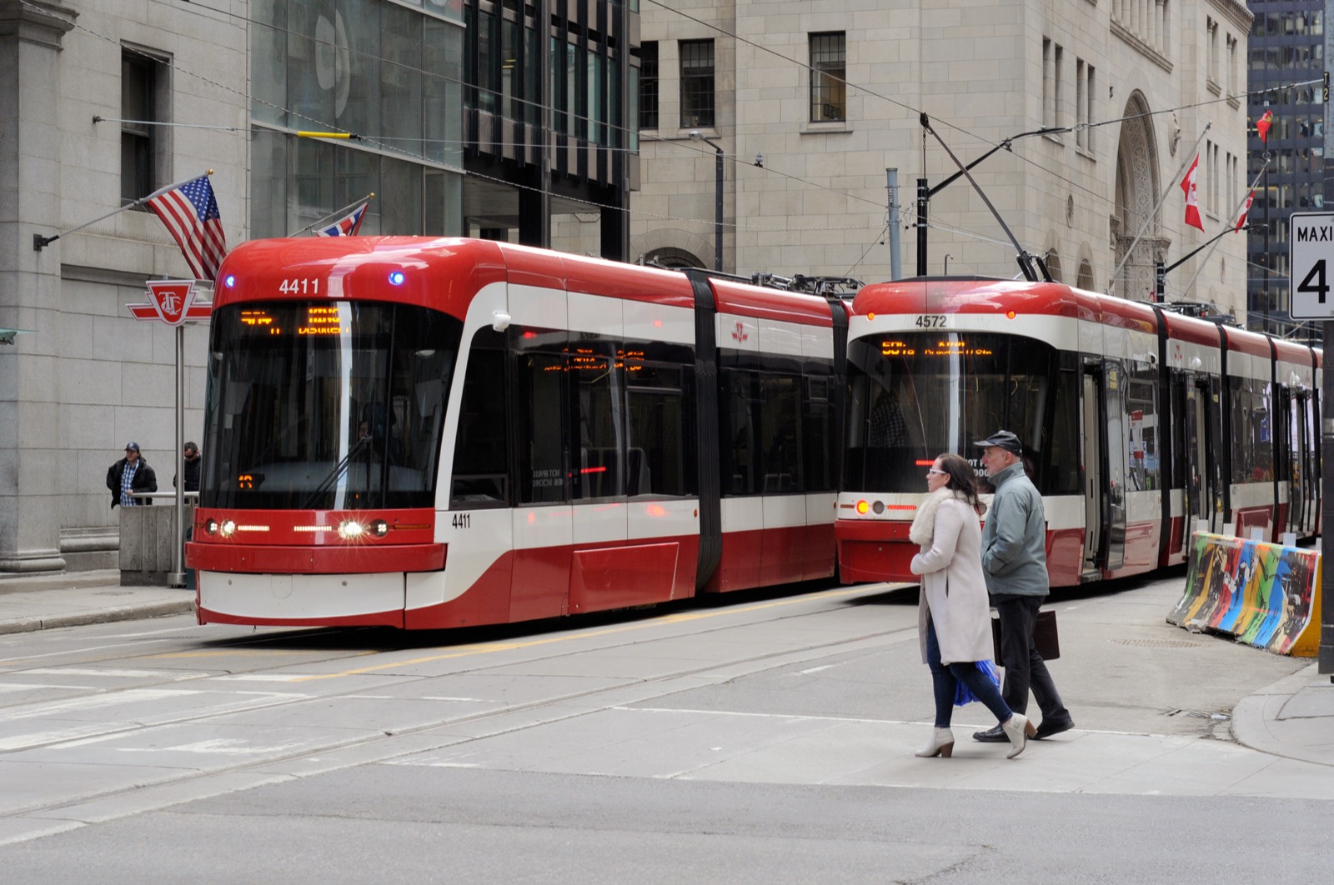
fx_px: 2775
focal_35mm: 75
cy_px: 442
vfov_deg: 18.1
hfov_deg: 27.0
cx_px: 667
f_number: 5
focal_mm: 50
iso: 400
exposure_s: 1/250
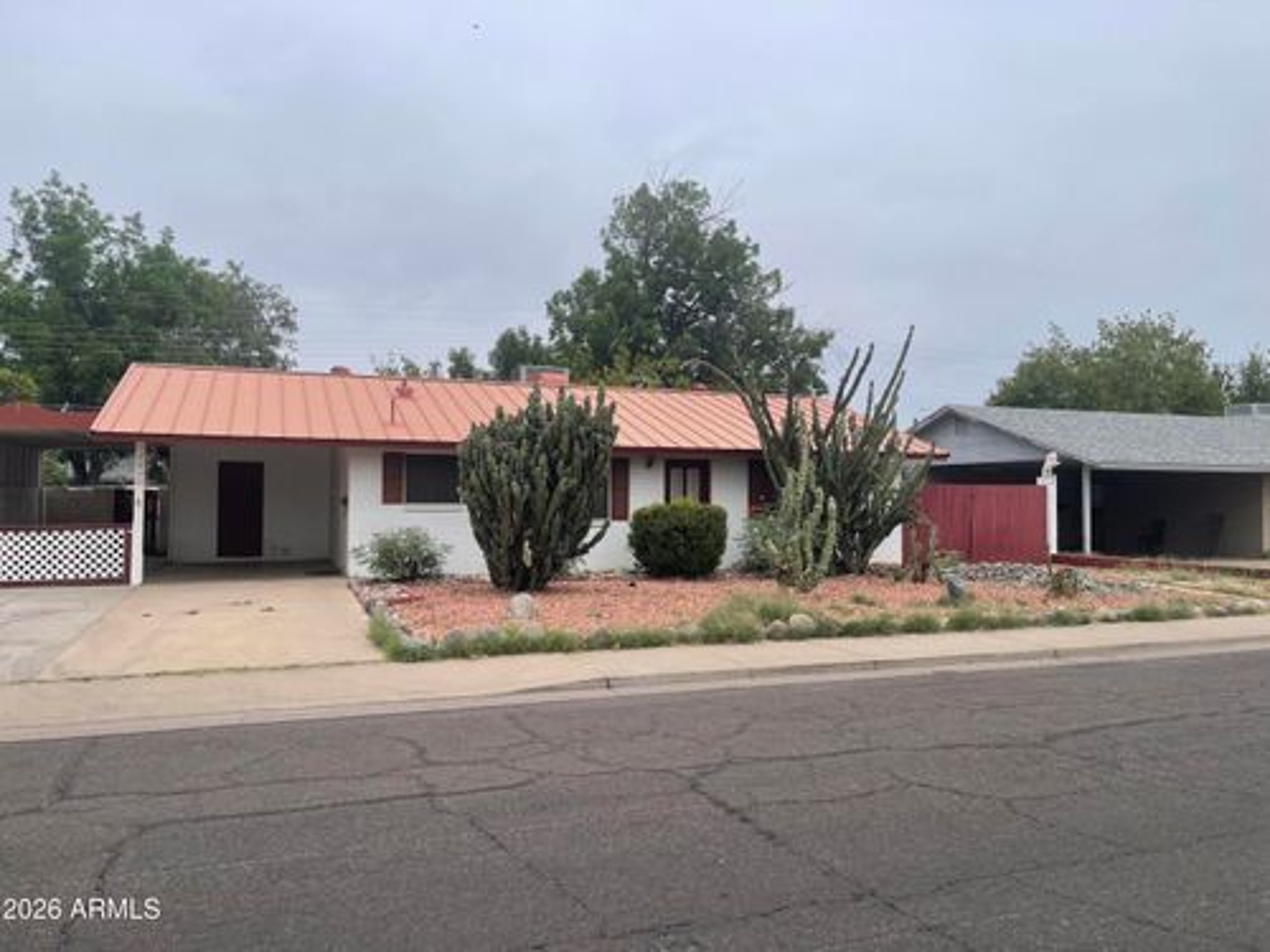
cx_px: 635
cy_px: 476
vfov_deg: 54.9
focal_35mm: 25
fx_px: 917
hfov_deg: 69.4
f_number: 1.6
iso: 32
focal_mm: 5.1
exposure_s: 1/5376
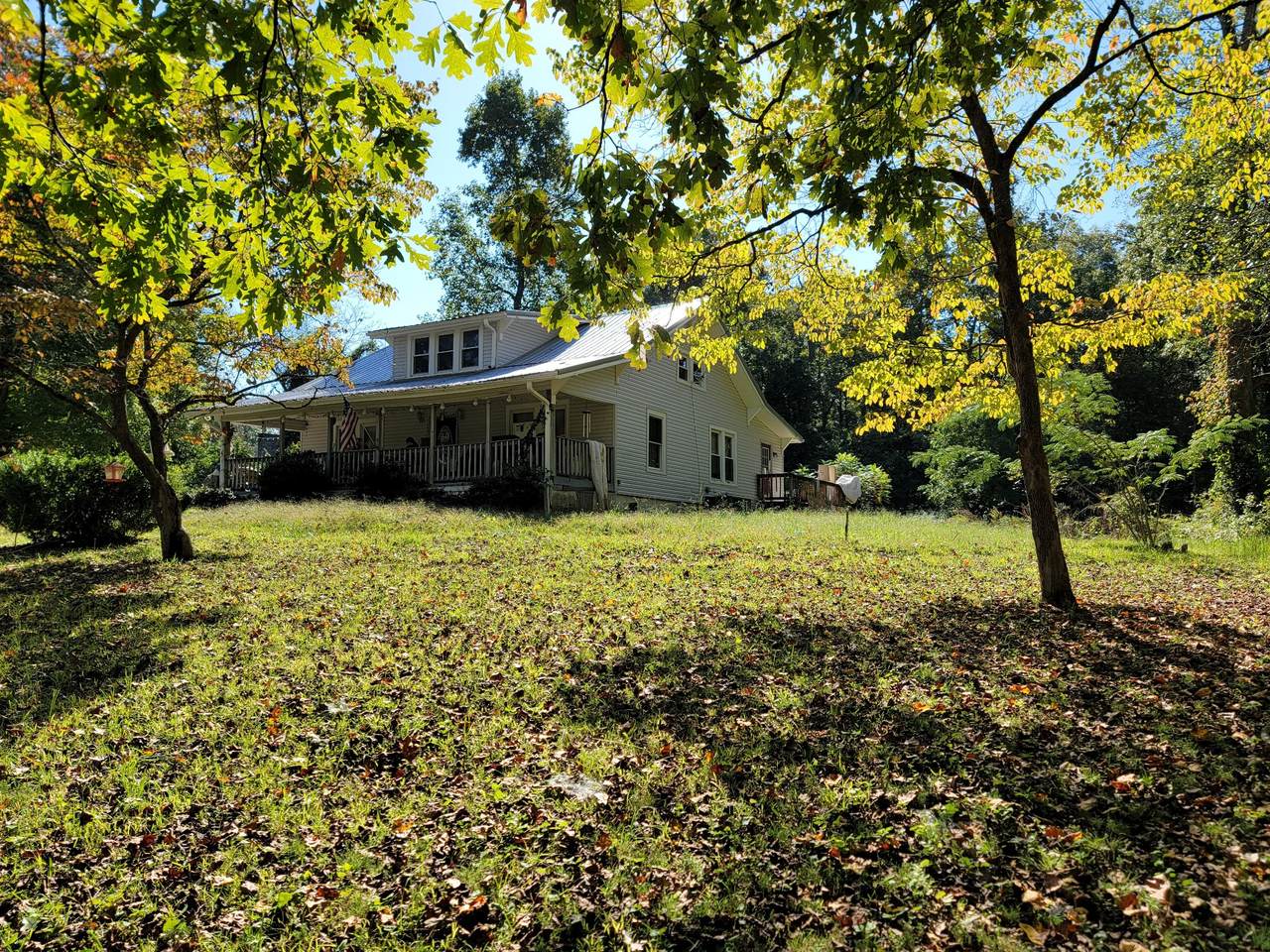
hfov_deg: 69.4
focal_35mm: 25
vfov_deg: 54.9
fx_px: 917
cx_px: 635
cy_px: 476
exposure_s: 1/588
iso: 20
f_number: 1.8
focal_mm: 7
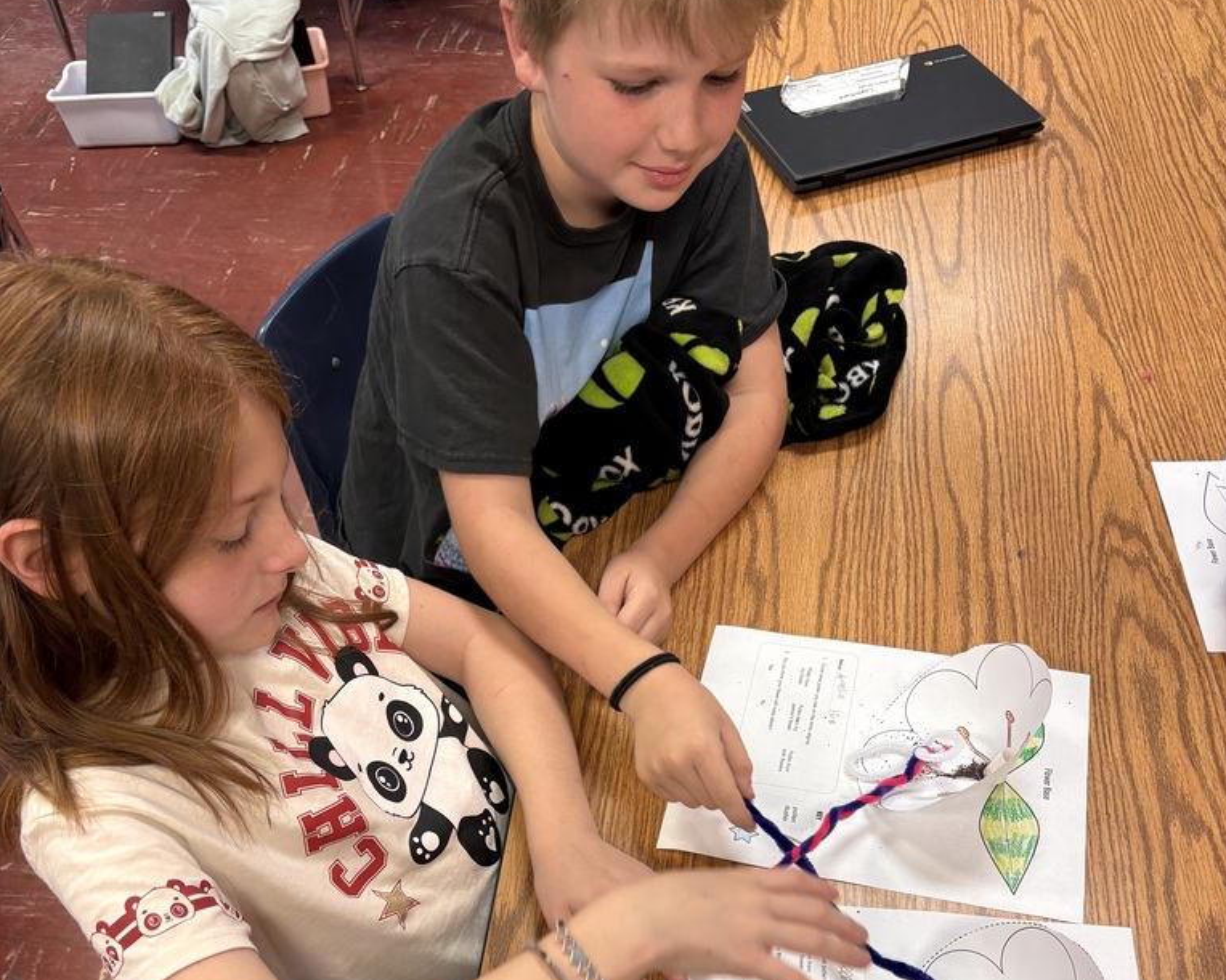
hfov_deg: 52.9
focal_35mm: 34
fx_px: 1234
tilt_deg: -52.3
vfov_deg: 41.6
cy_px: 773
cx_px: 613
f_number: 1.6
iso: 100
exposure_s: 1/60
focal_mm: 5.96
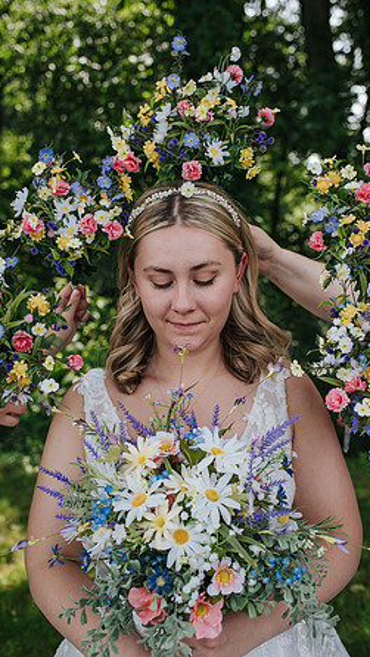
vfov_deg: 54.0
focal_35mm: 37
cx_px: 193
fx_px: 645
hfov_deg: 32.0
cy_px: 327
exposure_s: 1/400
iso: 100
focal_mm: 35
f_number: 3.2
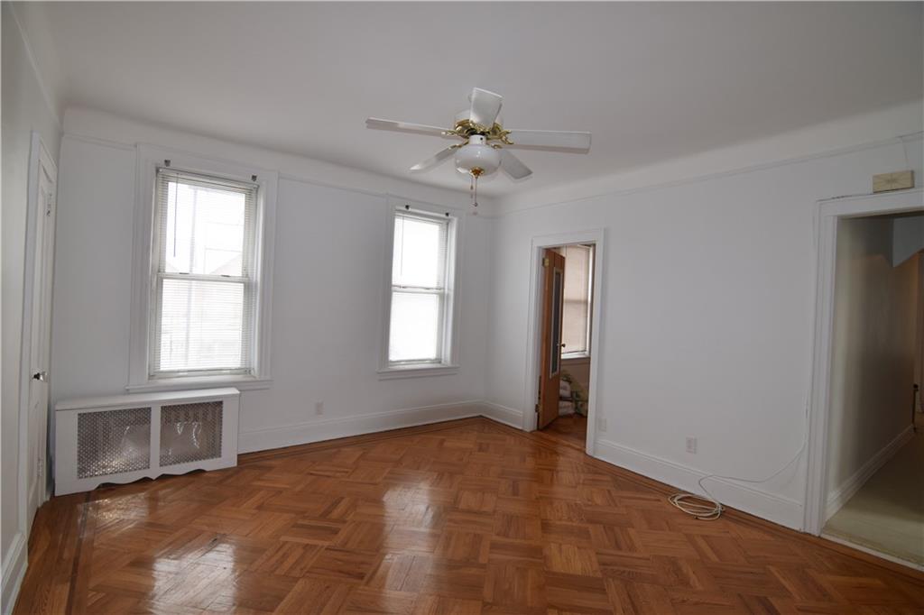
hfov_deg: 95.0
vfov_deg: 72.0
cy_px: 308
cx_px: 462
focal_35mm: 16
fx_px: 423
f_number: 5.6
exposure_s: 1/125
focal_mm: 11
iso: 450
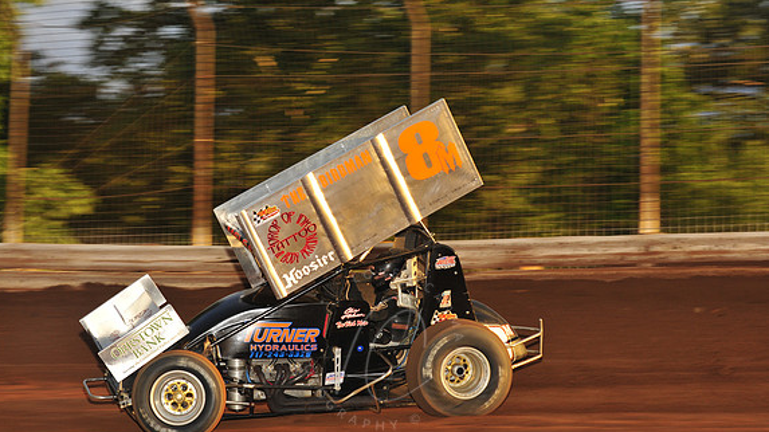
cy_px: 225
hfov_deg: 20.2
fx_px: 2161
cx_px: 382
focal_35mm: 106
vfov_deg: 11.4
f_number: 9
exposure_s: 1/320
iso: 1000
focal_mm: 100
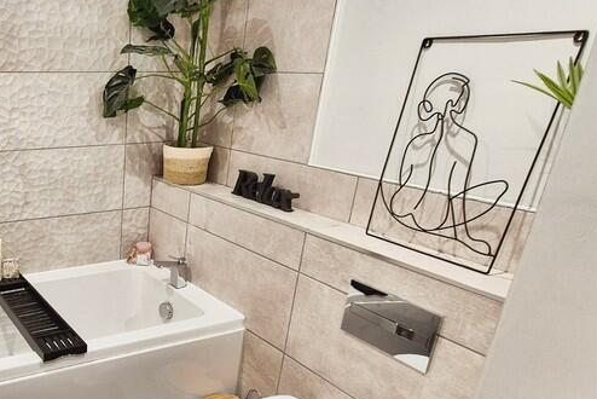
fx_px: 465
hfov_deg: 56.4
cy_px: 261
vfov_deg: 45.8
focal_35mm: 28
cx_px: 59
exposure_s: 1/50
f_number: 2.2
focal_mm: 2.2
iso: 200
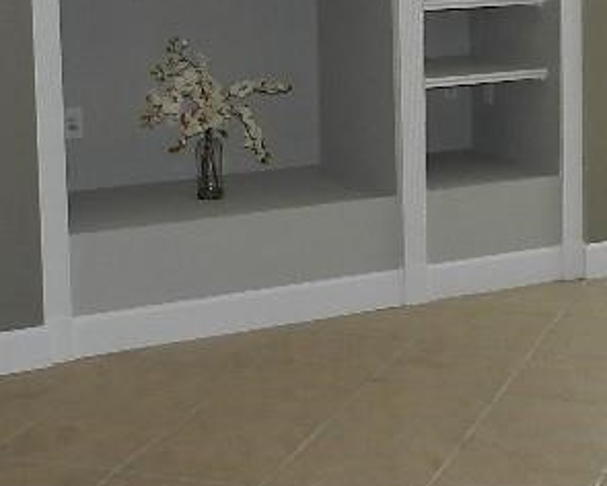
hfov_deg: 24.3
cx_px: 409
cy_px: 23
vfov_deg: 19.2
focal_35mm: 78
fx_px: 1401
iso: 160
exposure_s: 1/200
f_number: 3.4
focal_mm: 4
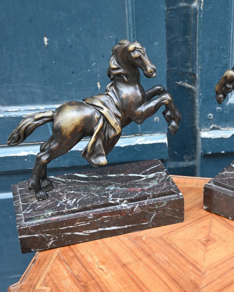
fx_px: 534
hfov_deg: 24.3
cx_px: 185
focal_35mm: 62
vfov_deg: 30.6
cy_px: 146
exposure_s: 1/50
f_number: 4
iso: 110
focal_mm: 29
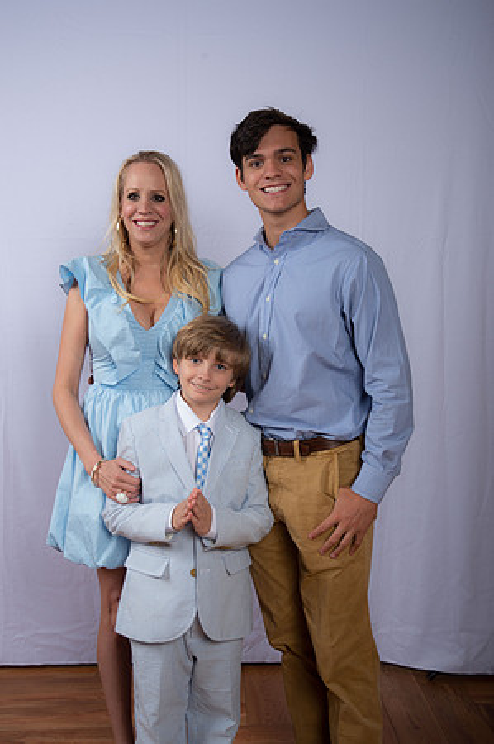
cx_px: 247
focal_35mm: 45
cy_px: 372
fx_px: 928
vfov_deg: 43.6
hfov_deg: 29.8
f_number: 8
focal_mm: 45
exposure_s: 1/160
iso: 250
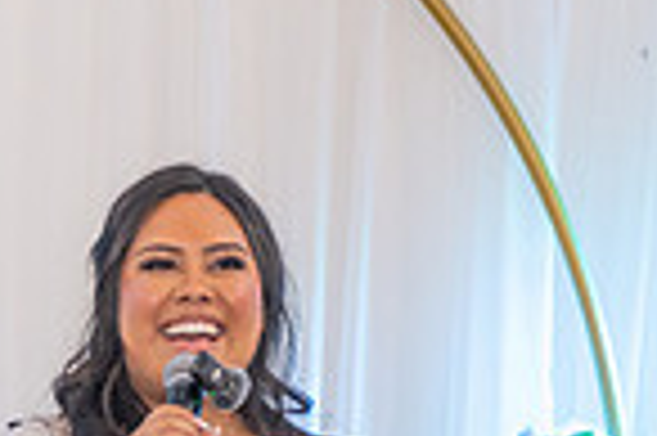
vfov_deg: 4.8
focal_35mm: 284
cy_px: 719
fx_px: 5177
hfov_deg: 7.2
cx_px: -145
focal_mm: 60
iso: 1000
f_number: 3.2
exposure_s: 1/160
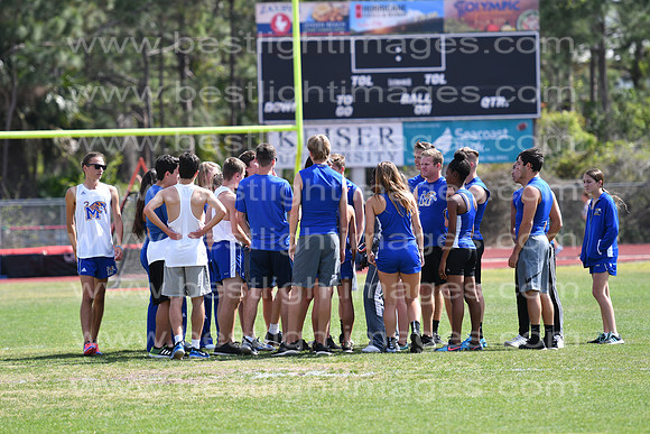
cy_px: 217
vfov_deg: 5.6
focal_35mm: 248
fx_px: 4470
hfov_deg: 8.3
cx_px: 325
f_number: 4
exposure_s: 1/800
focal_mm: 165
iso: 100
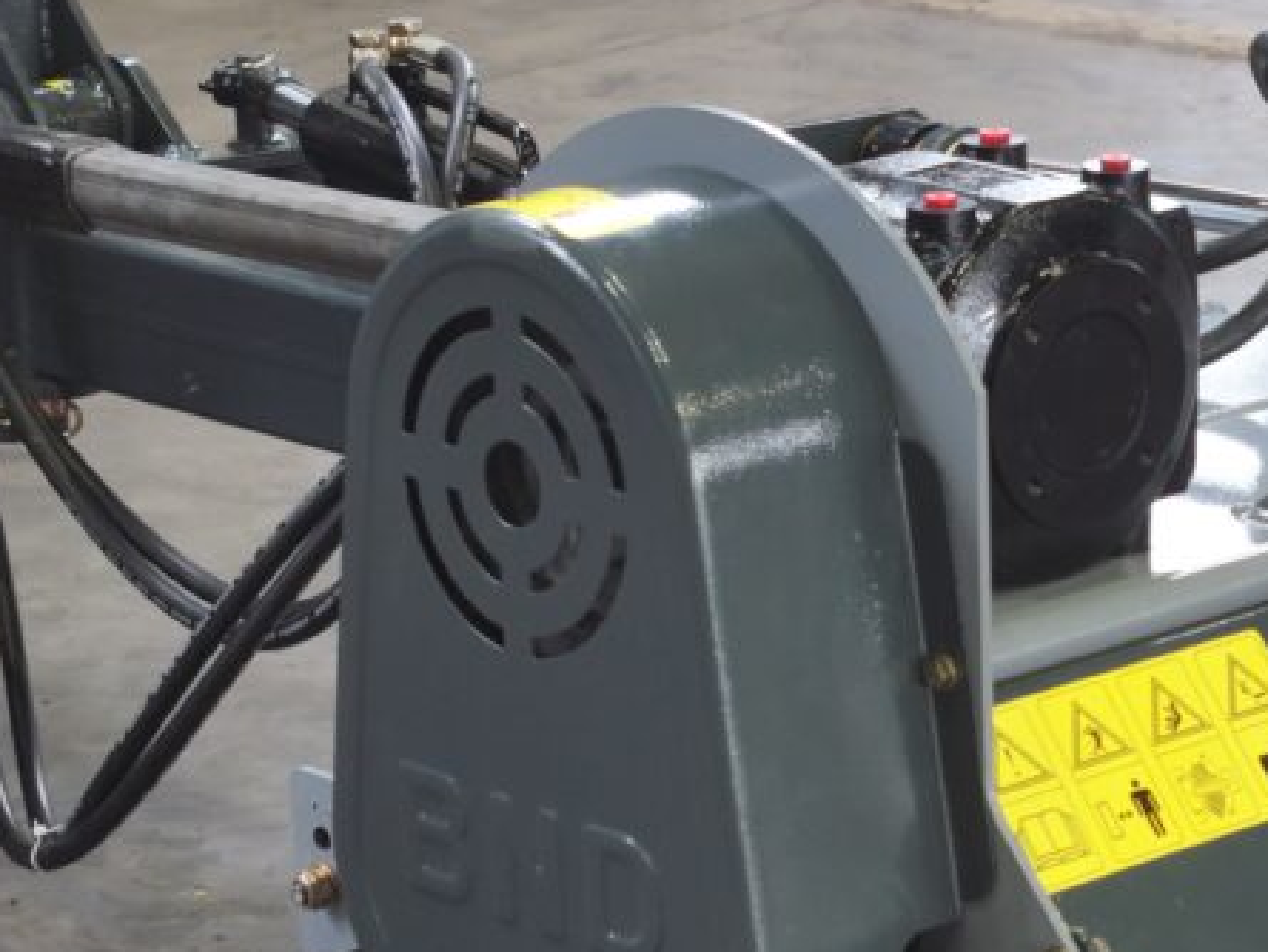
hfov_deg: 12.1
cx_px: 1425
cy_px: 801
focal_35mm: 161
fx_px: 5899
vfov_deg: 9.2
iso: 300
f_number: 2.8
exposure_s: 1/15
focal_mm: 19.35
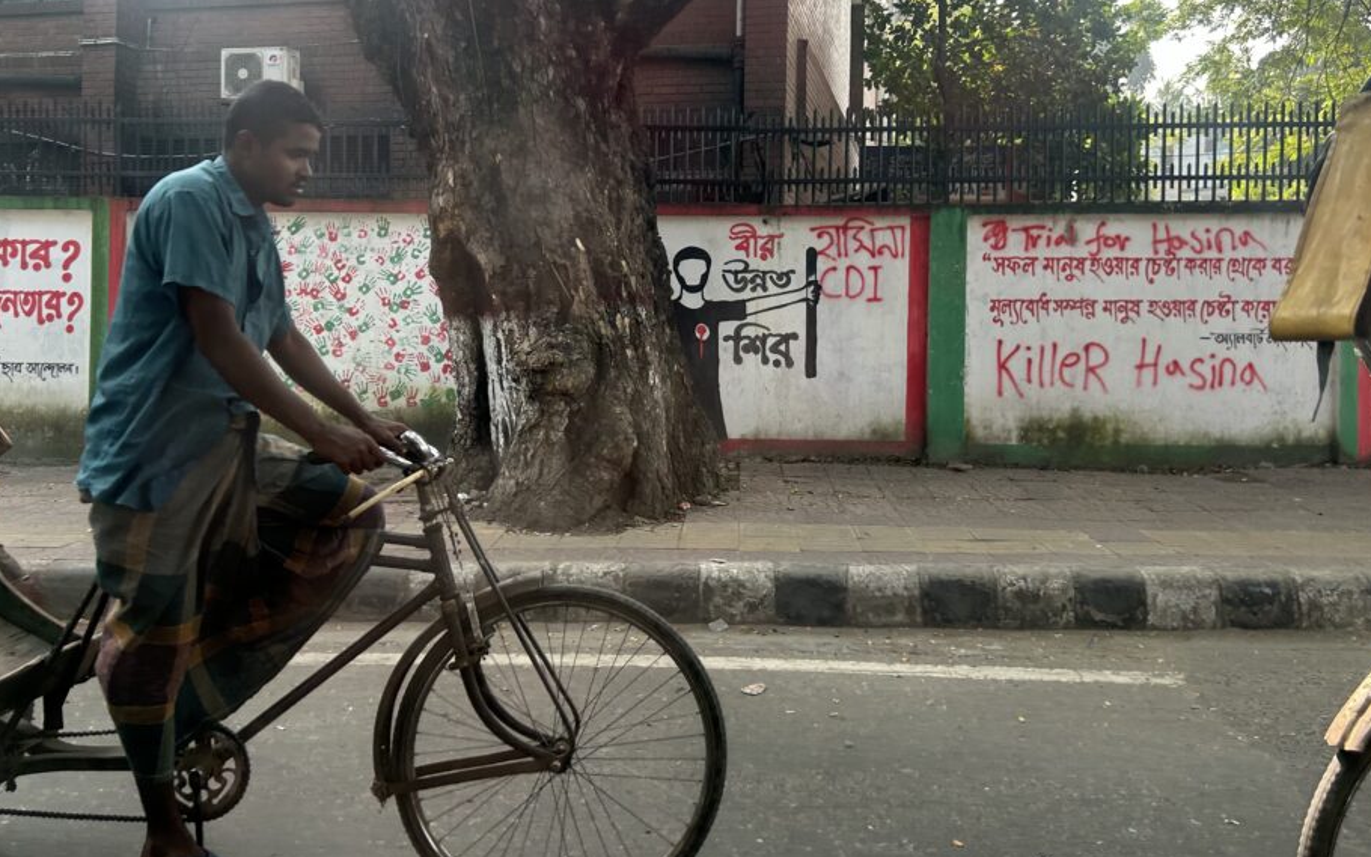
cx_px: 717
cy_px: 310
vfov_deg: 40.3
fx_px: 1158
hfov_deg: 61.2
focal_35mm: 31
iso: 50
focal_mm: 5.7
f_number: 1.5
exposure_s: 1/194
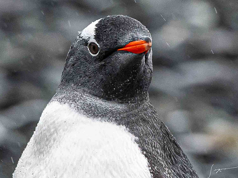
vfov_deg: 1.4
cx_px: 206
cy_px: 170
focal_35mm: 1060
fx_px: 7279
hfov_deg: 1.9
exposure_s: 1/640
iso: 1000
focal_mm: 200
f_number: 4
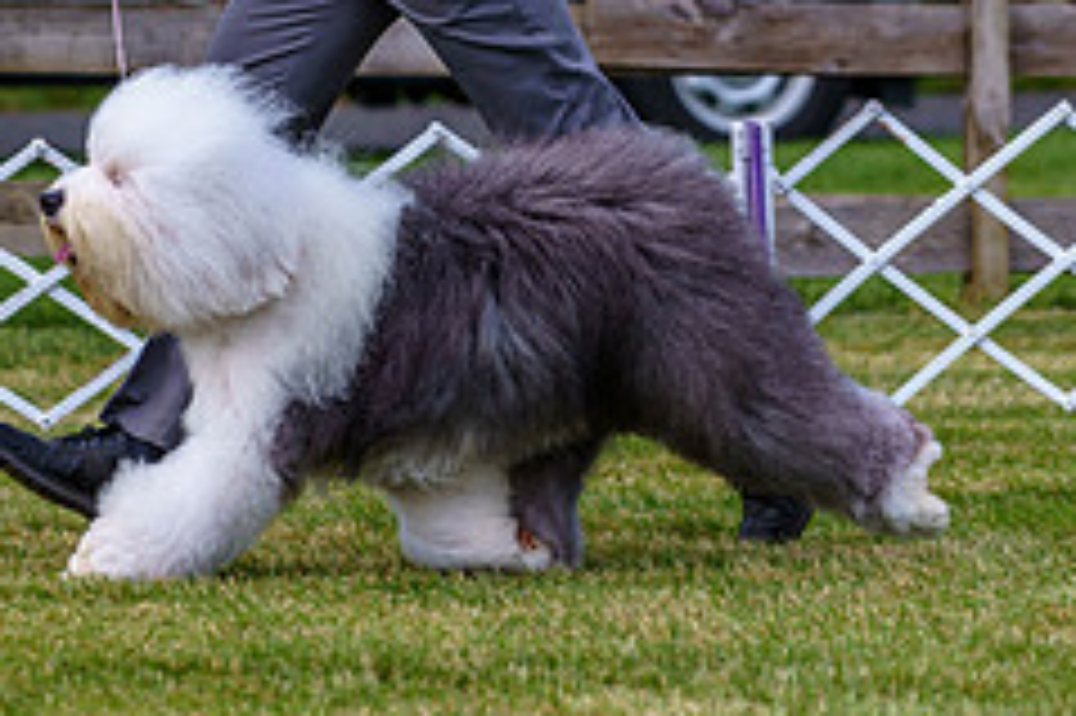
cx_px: 297
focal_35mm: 374
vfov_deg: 3.7
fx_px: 11170
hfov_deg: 5.5
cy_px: -2
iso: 160
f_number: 4
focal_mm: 154
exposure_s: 1/500
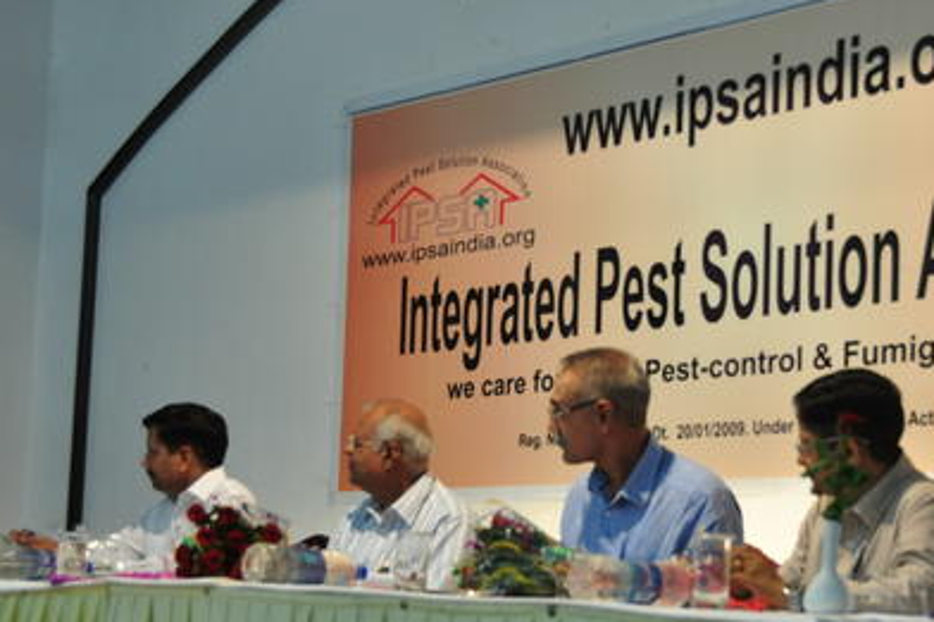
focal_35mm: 78
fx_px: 2023
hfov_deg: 25.8
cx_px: 658
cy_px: 394
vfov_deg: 17.4
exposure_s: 1/60
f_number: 4.5
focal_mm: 34
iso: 800
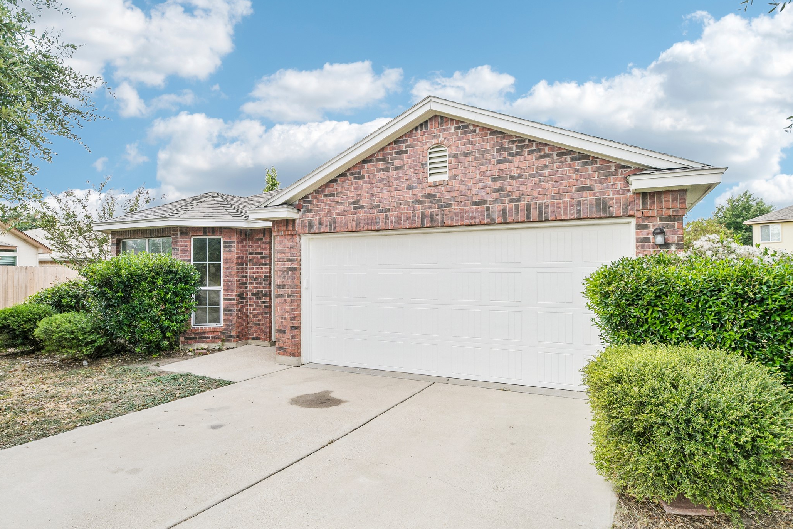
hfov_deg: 86.9
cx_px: 383
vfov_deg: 64.5
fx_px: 418
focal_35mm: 19
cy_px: 256
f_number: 8
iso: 400
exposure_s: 1/250
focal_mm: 12
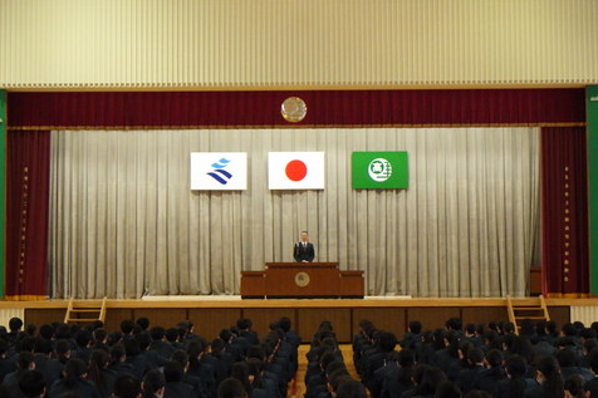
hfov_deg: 31.0
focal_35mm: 65
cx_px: 299
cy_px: 206
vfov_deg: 20.9
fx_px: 1079
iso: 1000
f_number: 4.6
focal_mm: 11.1
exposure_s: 1/60
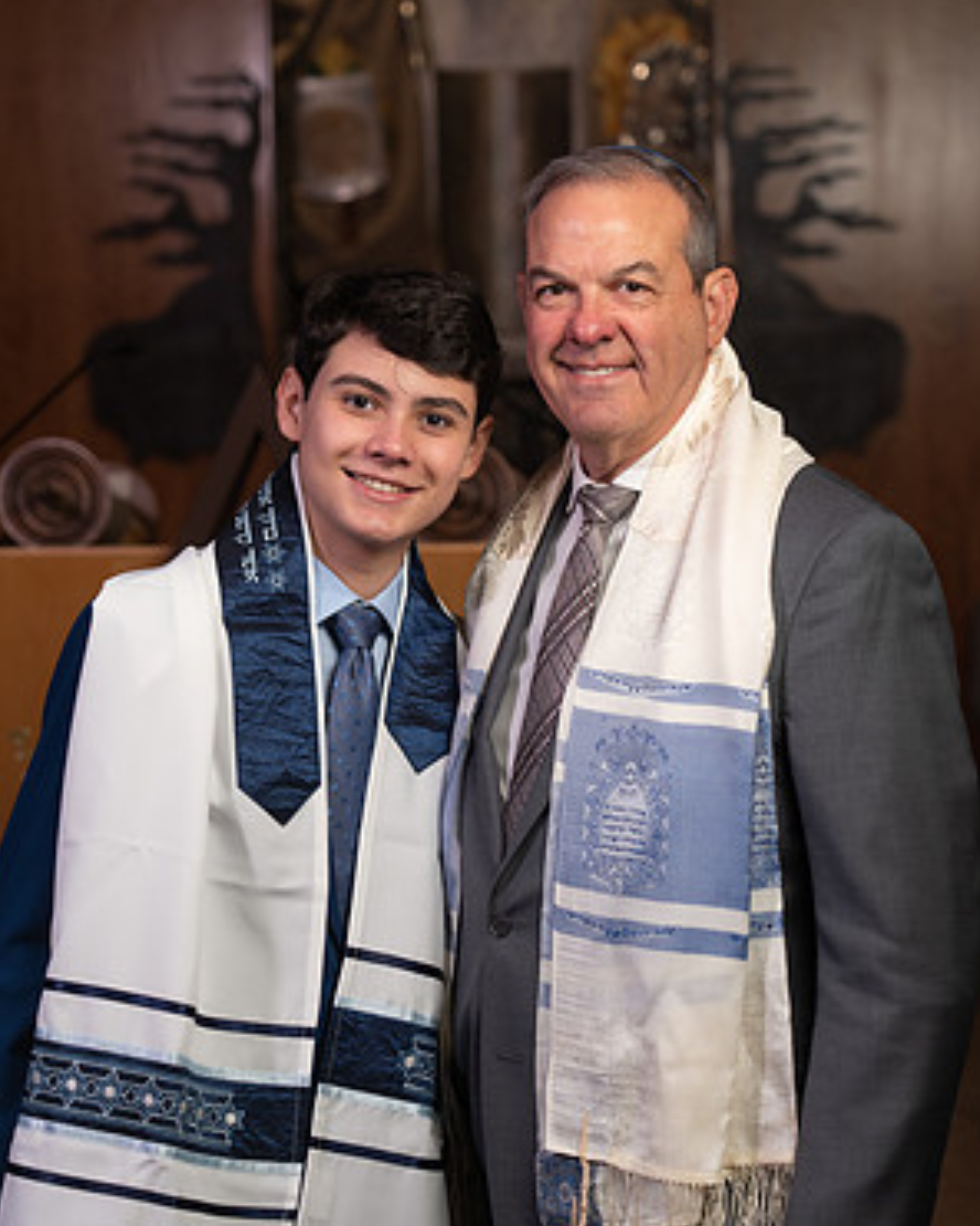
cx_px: 490
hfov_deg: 13.8
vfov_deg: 17.2
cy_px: 646
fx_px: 4061
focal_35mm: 112
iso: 500
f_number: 4
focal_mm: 98
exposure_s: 1/250
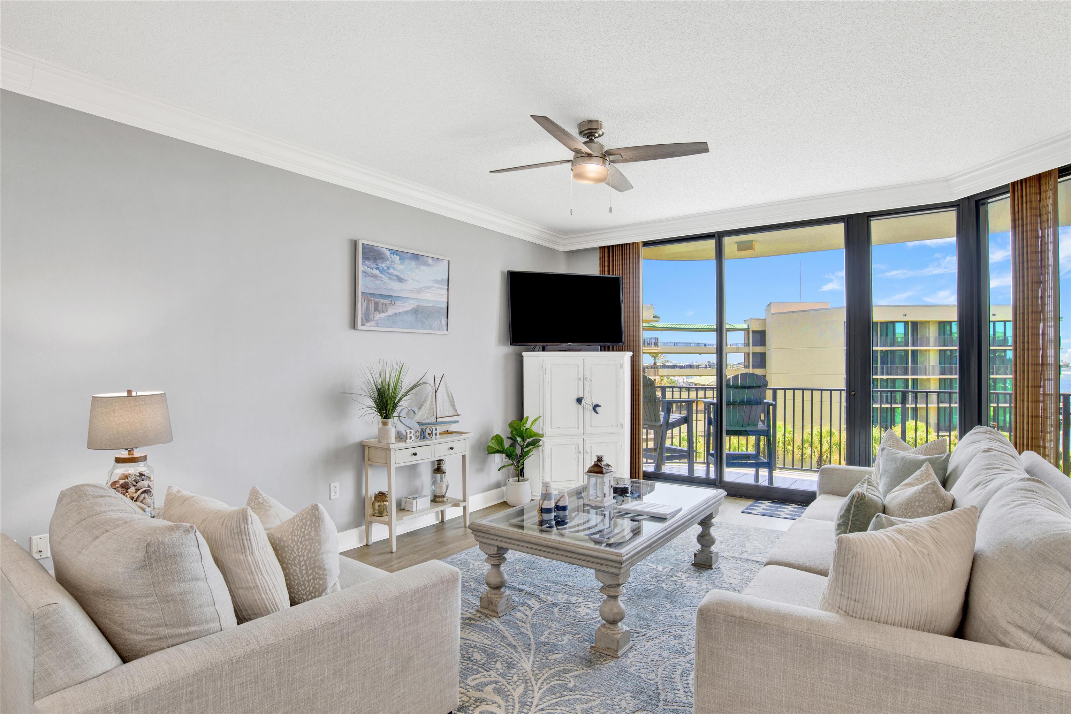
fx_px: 535
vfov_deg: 67.4
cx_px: 536
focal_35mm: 18
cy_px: 357
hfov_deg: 90.0
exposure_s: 1/25
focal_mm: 18
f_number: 11
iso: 200
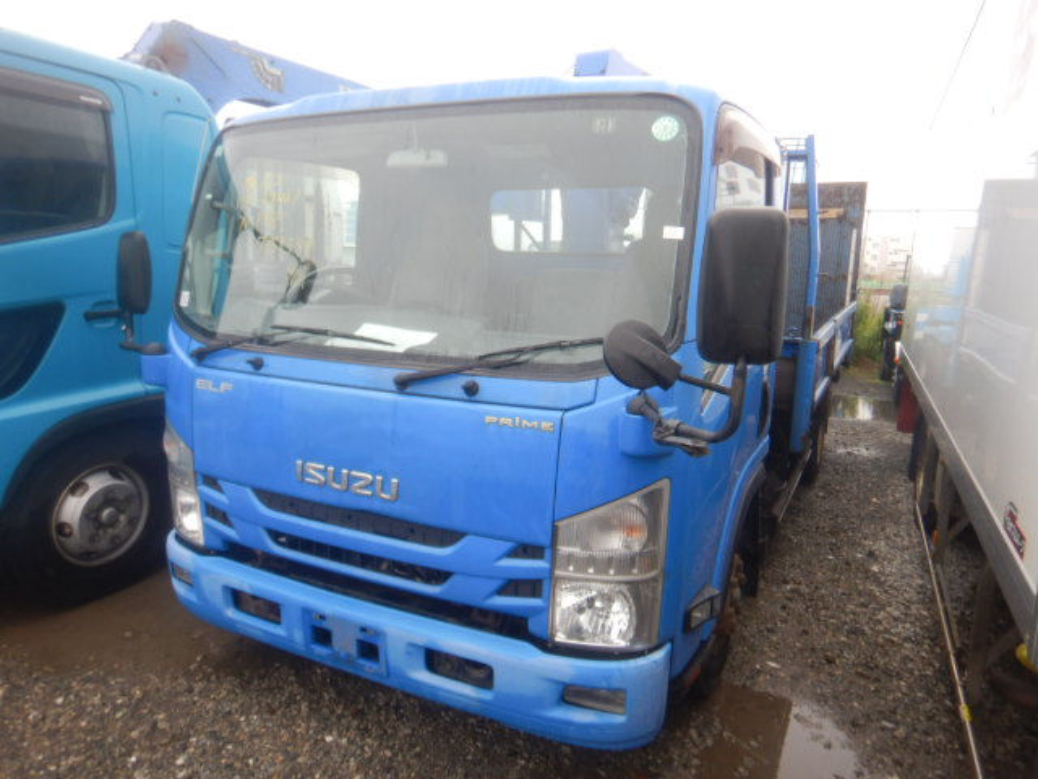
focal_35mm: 24
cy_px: 390
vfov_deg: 56.8
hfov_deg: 71.6
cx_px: 519
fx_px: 720
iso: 125
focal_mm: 4.3
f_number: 2.8
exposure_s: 1/80
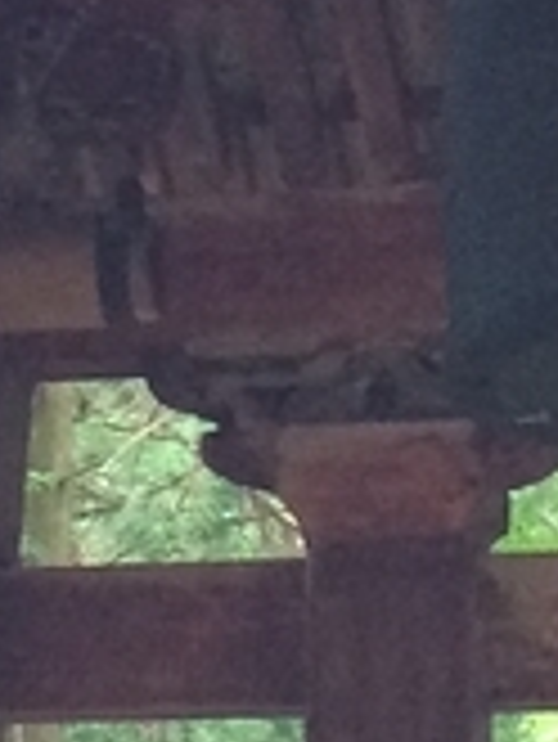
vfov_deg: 9.3
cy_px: -139
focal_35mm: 211
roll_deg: -1.2
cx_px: 176
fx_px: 4529
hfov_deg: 7.0
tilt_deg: +19.1
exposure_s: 1/30
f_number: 2.2
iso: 125
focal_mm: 4.15
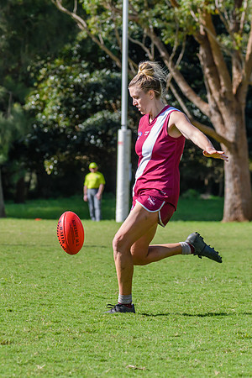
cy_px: 177
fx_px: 3043
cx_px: 107
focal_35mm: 290
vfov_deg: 7.1
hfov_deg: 4.7
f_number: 8
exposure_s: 1/1250
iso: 800
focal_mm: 170
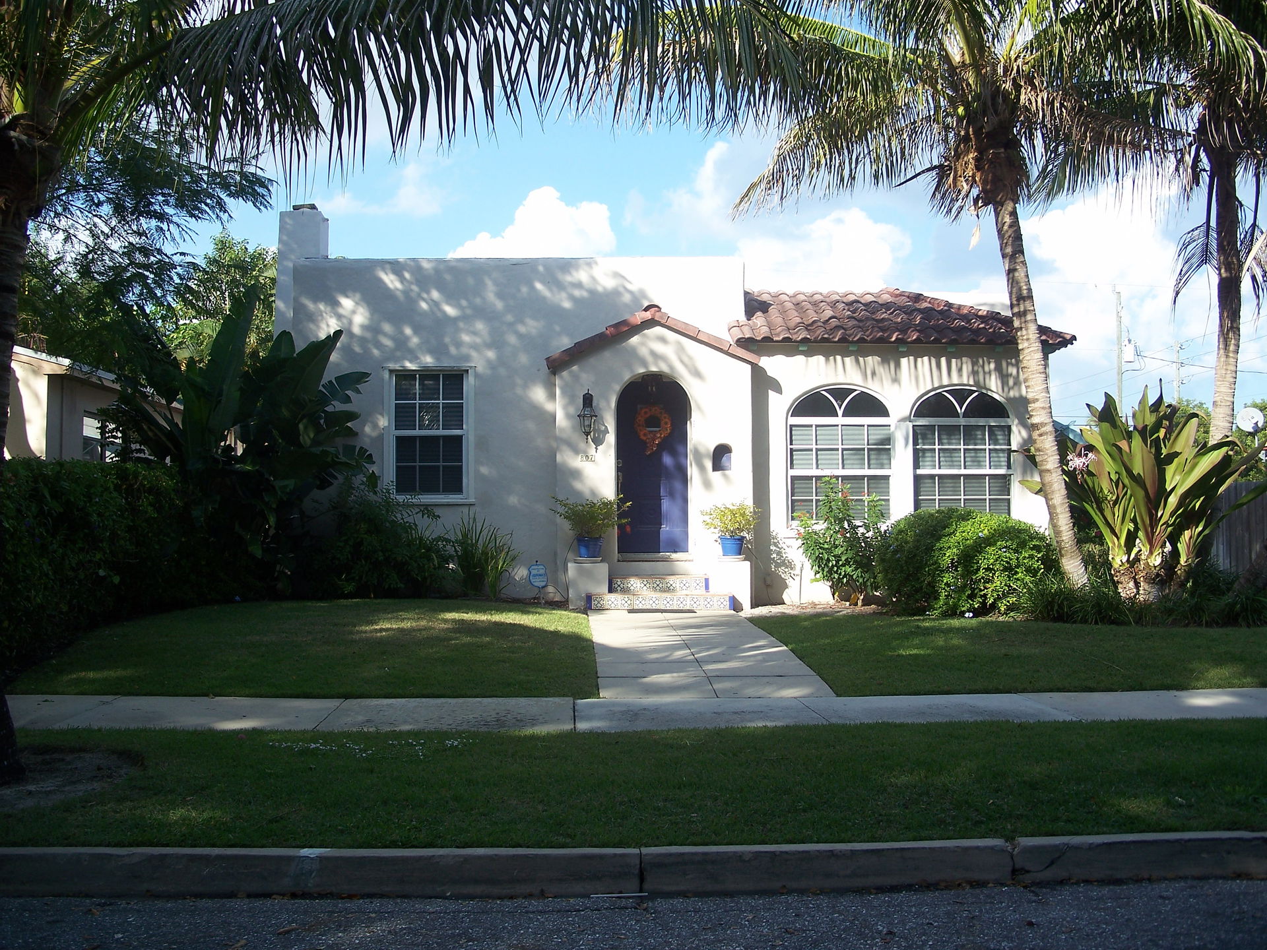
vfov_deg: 38.7
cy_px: 475
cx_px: 634
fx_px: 1354
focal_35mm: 37
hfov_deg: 50.1
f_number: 2.8
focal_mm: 7.8
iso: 64
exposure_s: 1/500
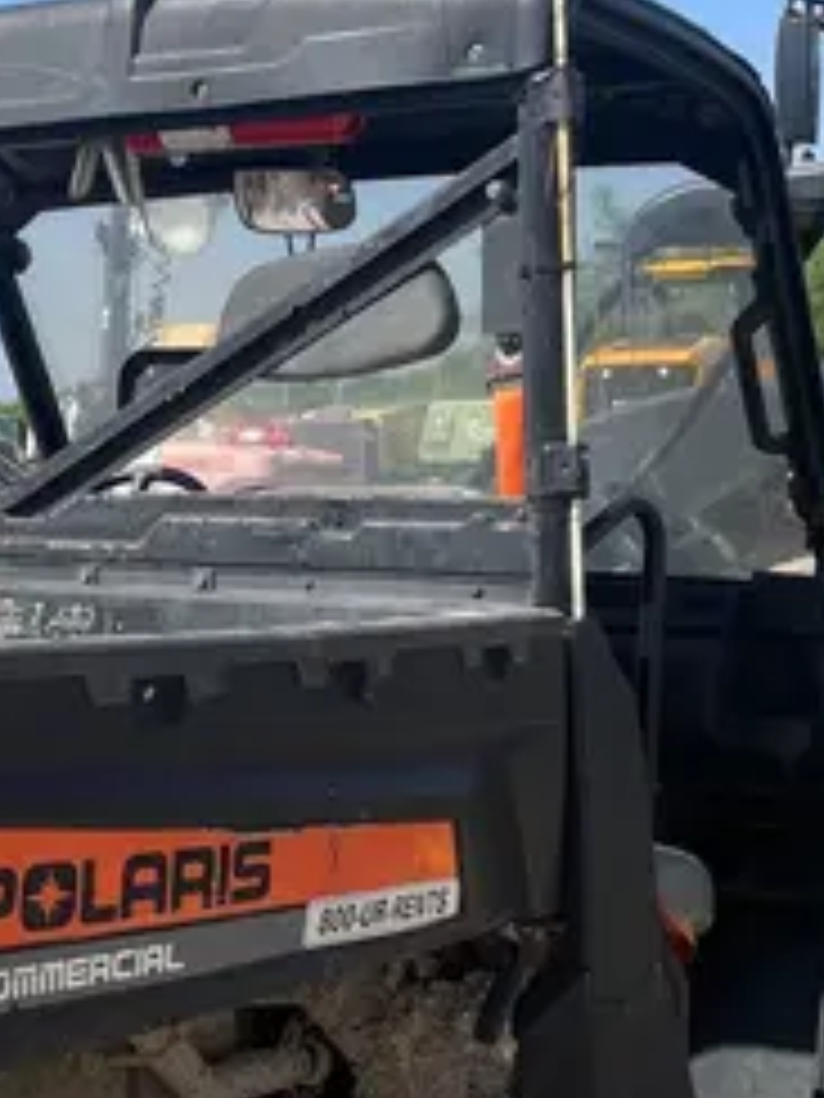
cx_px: -77
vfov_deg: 25.0
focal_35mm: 78
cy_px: 632
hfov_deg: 18.2
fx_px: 2476
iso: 32
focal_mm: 4.2
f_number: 1.6
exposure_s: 1/3040
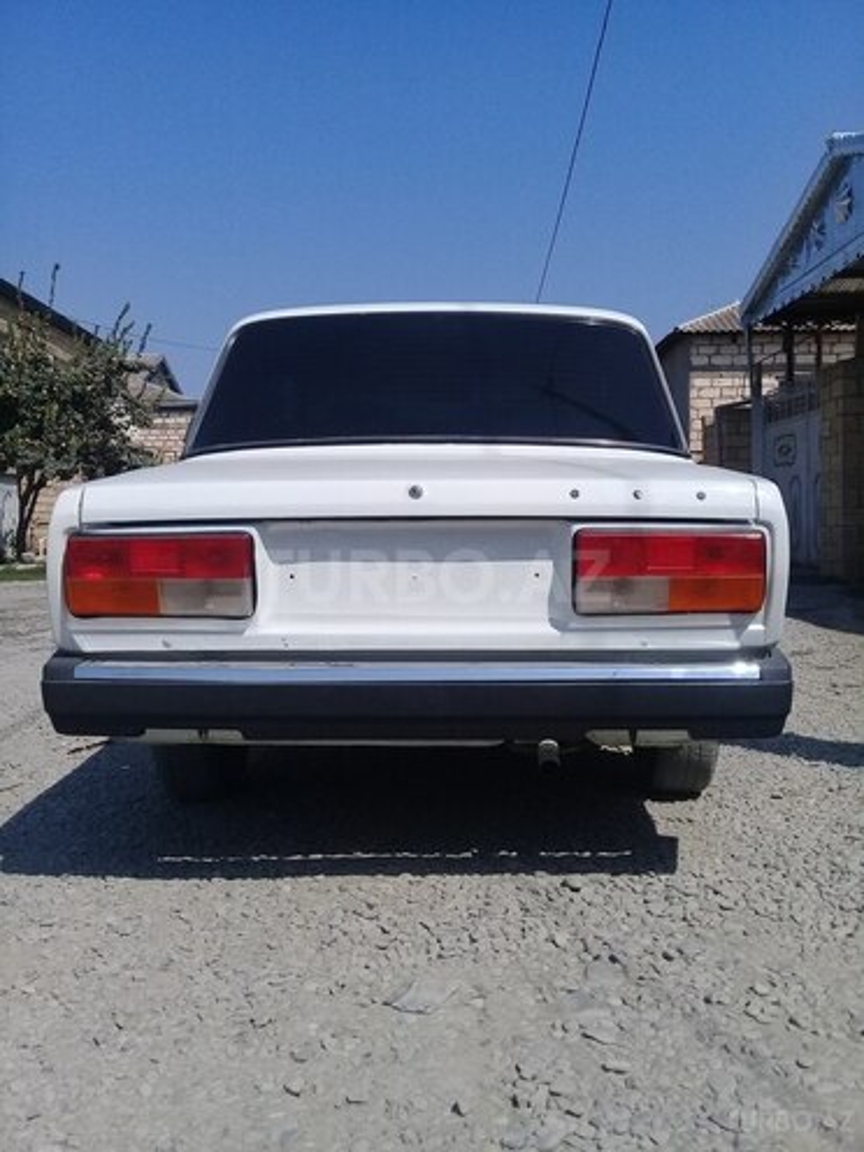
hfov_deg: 45.4
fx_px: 1032
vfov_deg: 58.4
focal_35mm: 31
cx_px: 432
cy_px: 576
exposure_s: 1/2778
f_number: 2.2
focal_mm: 3.3
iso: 50
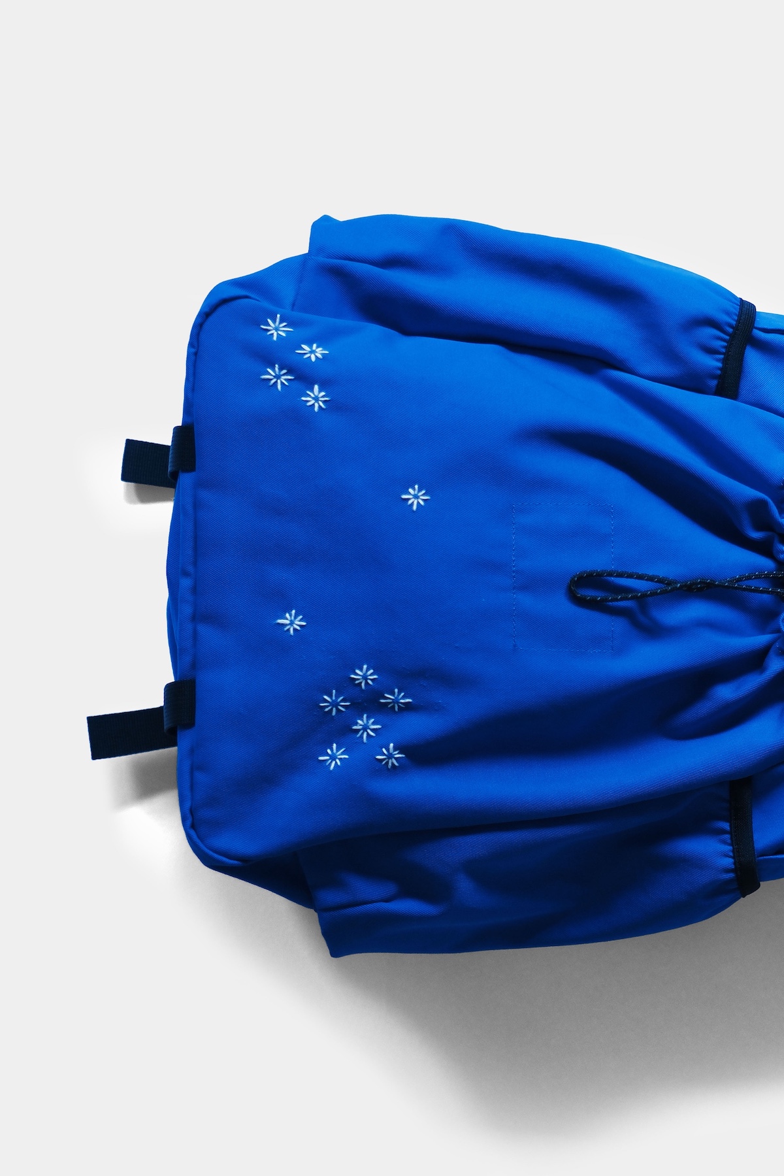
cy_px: 588
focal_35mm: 53
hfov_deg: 25.5
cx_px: 392
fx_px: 1731
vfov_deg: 37.5
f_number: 1.4
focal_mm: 35
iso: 640
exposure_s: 1/125
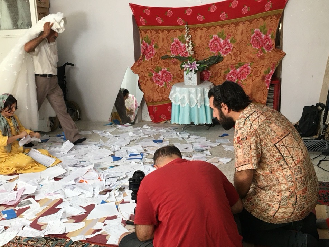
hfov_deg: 47.8
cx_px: 144
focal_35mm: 39
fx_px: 371
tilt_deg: -12.9
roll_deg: +3.3
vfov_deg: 36.8
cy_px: 128
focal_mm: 4.15
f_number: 2.2
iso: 50
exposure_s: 1/33
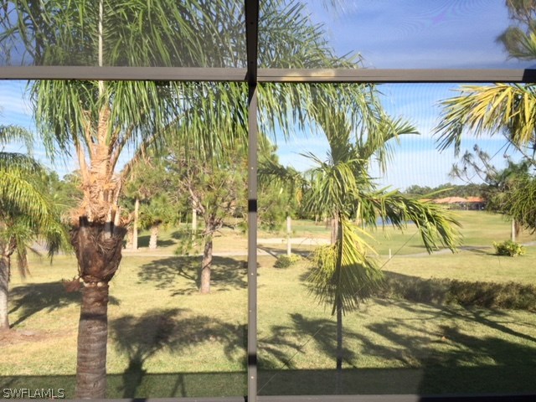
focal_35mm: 29
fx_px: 449
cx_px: 268
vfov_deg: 48.2
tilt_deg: +1.6
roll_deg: -0.3
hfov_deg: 61.7
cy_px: 201
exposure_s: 1/1464
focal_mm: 4.15
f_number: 2.2
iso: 32
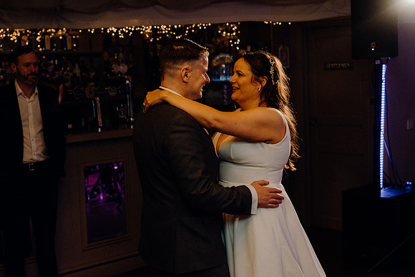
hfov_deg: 35.0
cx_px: 208
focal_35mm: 57
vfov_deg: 23.8
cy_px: 138
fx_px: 657
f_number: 3.5
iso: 2500
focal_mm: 57
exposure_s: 1/160
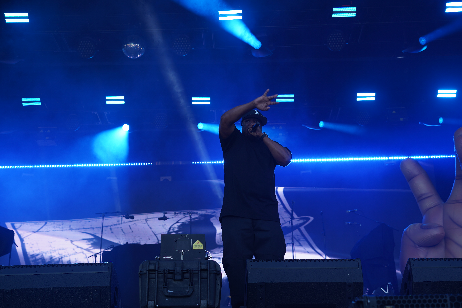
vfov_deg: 29.2
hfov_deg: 42.7
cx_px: 231
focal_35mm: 46
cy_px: 154
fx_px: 590
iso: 100
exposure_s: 1/200
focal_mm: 46
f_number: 4.5
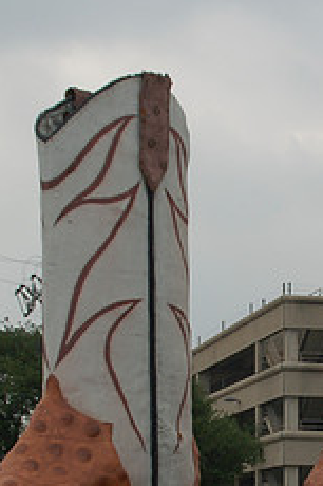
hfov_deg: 11.2
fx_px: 1631
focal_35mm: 121
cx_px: 306
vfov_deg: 16.8
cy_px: 372
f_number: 5.6
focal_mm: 32
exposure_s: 1/500
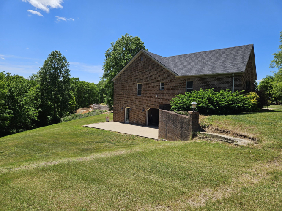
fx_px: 187
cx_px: 141
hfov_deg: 73.9
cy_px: 106
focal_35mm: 23
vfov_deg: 58.9
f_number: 1.8
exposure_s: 1/1978
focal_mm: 5.4
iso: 25
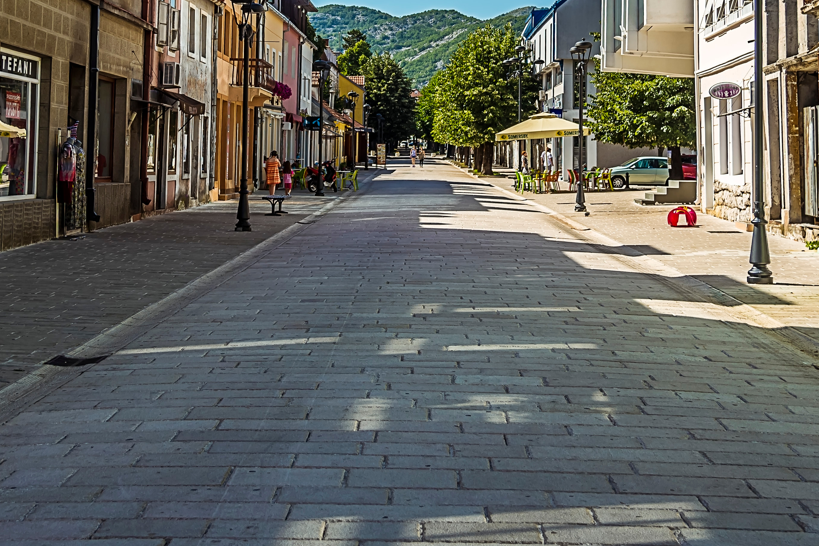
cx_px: 392
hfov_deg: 30.5
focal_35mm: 66
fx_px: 1502
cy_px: 13
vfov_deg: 20.1
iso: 100
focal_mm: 30
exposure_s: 1/1250
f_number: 4
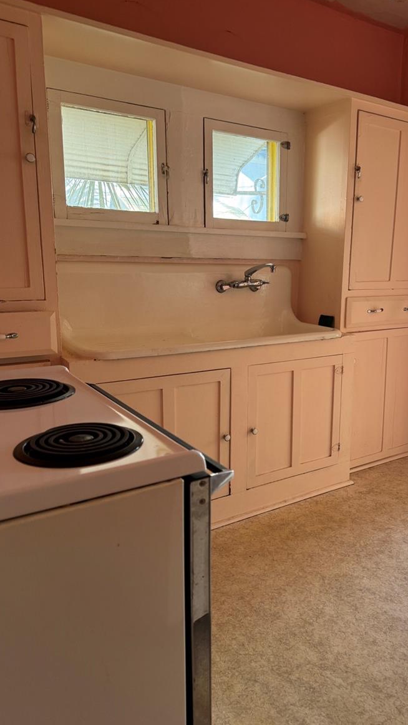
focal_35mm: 27
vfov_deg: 69.9
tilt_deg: -12.0
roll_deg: -0.8
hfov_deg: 42.4
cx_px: 266
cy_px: 362
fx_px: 519
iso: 200
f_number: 1.78
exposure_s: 1/121
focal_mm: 6.76
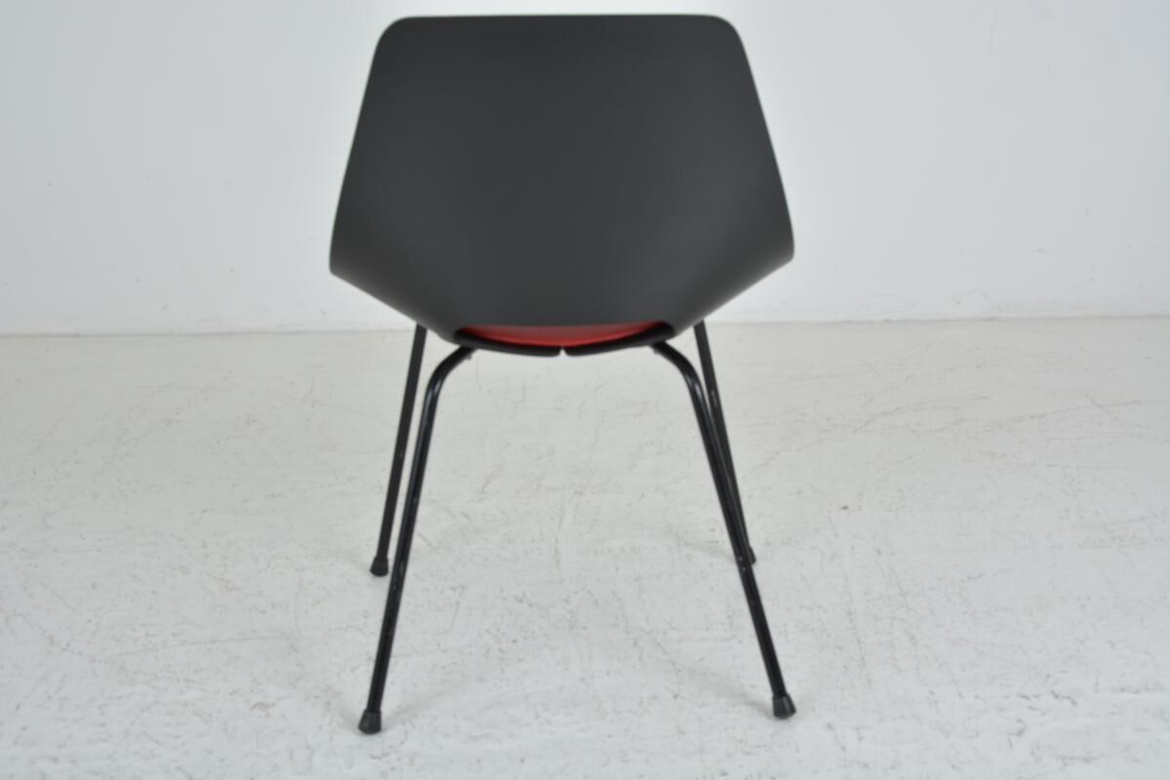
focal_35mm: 52
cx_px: 585
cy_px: 390
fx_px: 1706
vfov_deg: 25.8
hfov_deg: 37.9
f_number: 10
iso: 400
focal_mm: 35
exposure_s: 1/125
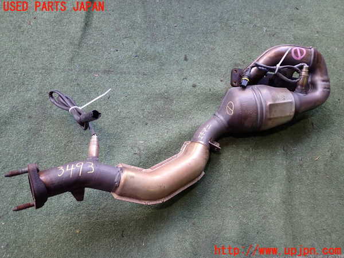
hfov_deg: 60.0
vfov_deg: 46.8
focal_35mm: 30
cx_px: 172
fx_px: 298
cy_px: 129
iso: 200
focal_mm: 5.4
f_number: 2.3
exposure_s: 1/80
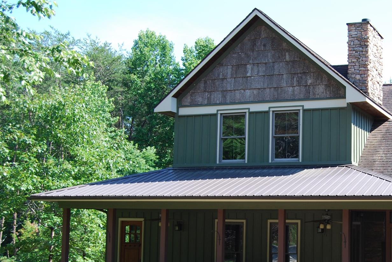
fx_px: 653
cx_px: 321
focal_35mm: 60
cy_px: 174
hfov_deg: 32.4
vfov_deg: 22.5
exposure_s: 1/125
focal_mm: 24
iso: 110
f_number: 5.6
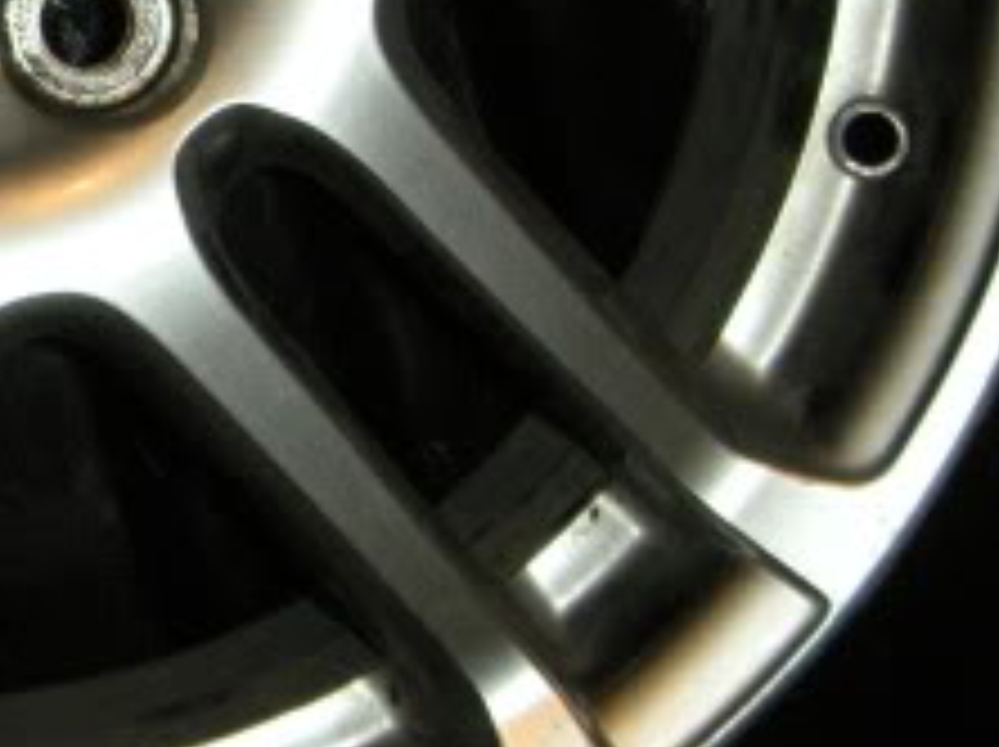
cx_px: -81
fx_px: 2912
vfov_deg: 14.1
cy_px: -207
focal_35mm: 101
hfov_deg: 18.8
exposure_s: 1/60
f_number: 3.8
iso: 200
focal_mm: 5.9
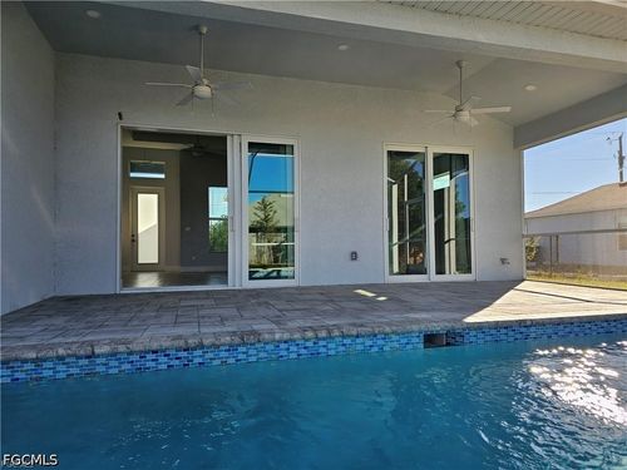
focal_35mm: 23
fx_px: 417
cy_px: 235
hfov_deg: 73.9
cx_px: 314
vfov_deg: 58.9
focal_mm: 6.3
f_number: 1.7
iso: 10
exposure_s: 1/216
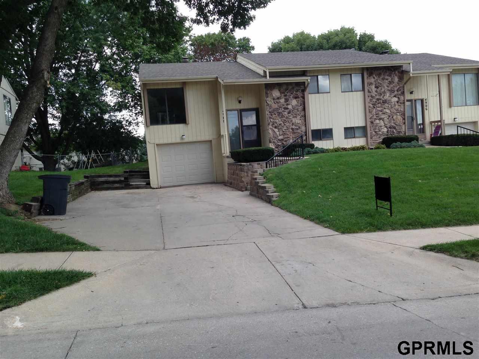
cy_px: 180
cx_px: 240
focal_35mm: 33
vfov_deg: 42.9
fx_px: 457
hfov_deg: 55.4
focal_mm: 4.12
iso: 50
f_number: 2.4
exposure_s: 1/185
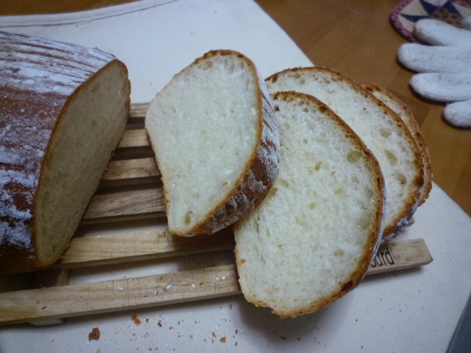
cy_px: 176
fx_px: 340
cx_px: 236
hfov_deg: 69.4
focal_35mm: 25
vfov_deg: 54.9
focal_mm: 4.4
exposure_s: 1/30
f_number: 2.8
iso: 320
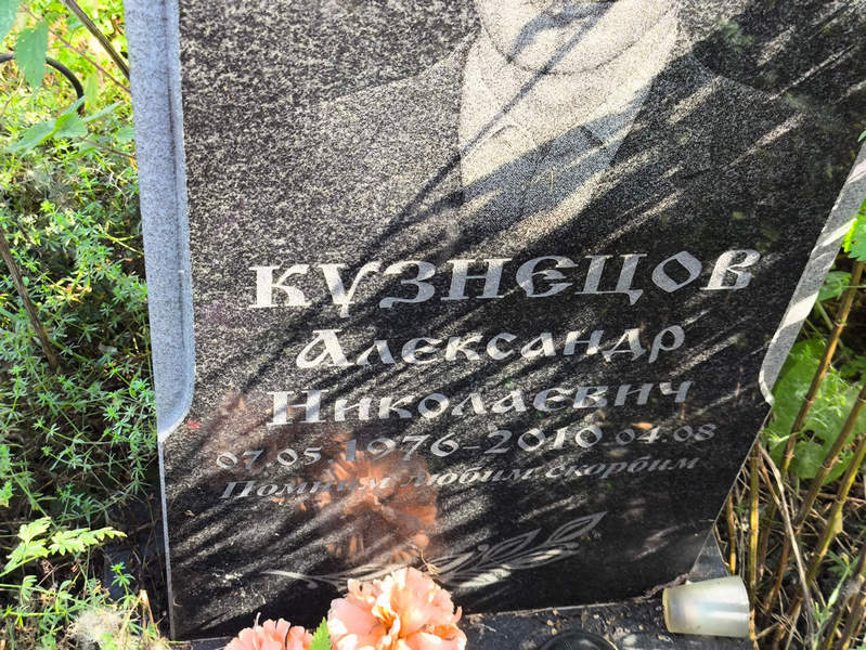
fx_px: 1251
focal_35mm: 50
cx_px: 433
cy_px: 325
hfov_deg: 38.2
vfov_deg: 29.1
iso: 50
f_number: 1.7
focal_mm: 4.71
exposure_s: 1/100
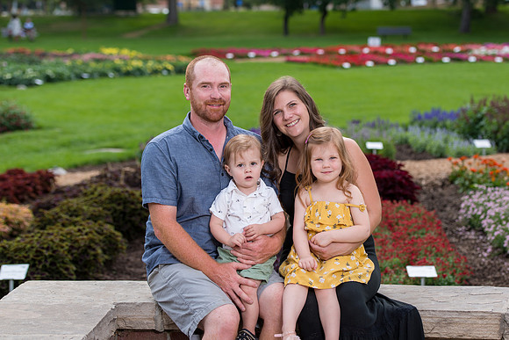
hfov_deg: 20.0
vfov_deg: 13.4
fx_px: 1443
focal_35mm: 102
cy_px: 147
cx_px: 305
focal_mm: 85
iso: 100
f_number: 4
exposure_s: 1/250
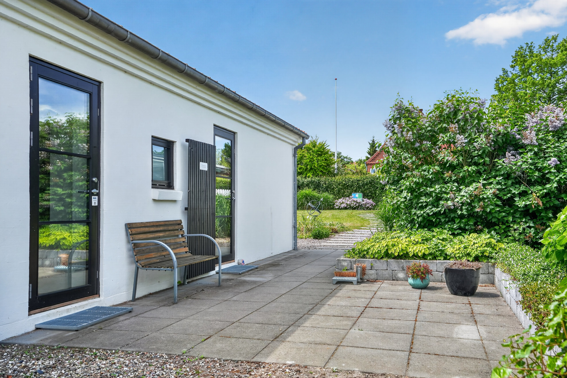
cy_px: 189
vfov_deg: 38.9
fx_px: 535
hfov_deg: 55.8
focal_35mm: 34
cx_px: 284
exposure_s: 1/160
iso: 400
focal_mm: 34
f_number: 8
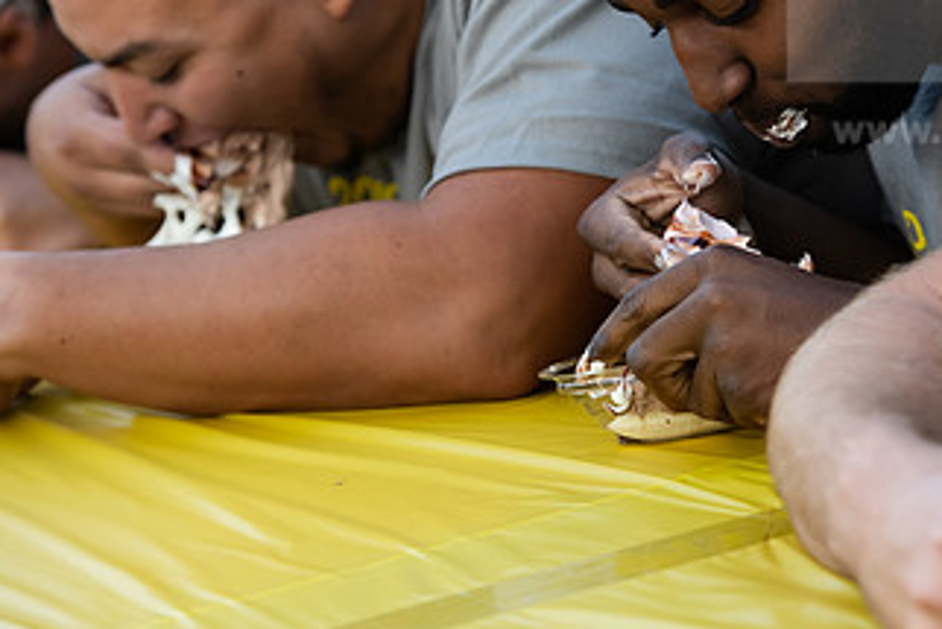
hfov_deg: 9.3
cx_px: 699
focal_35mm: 220
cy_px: 192
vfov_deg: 6.2
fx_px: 5759
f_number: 4
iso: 800
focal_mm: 122
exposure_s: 1/400
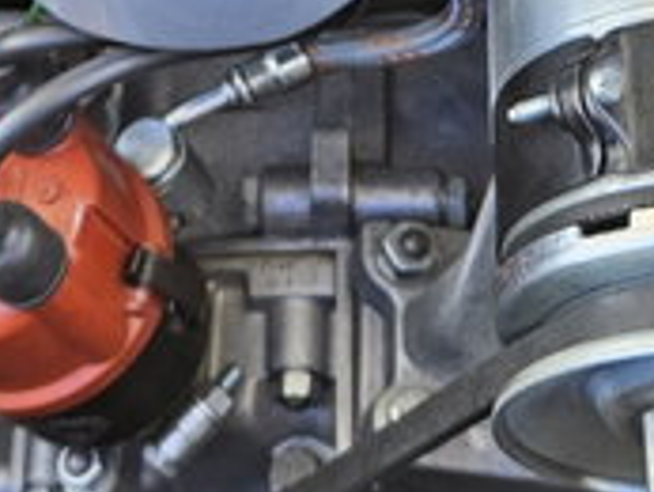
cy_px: -159
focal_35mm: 102
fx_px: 1928
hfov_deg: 19.2
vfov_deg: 13.9
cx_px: 197
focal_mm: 5.4
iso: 40
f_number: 1.8
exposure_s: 1/100
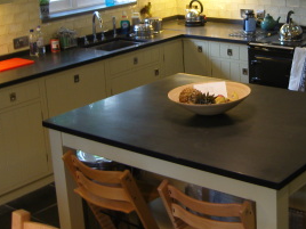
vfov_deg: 22.3
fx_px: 575
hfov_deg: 29.6
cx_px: 211
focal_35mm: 65
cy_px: 52
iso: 160
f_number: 2.8
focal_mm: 7.3
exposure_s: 1/30
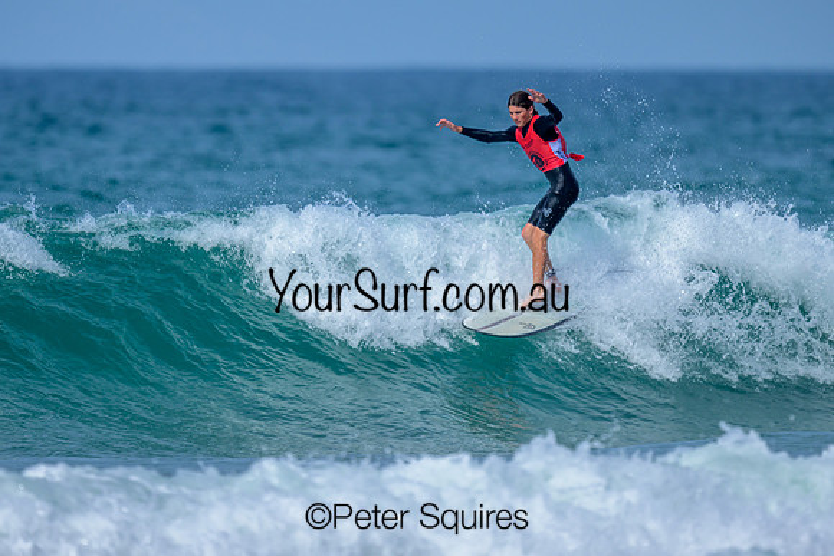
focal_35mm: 1100
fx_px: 25487
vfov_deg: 1.3
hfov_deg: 1.9
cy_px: 178
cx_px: 442
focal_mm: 800
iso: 180
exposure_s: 1/2000
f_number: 6.3
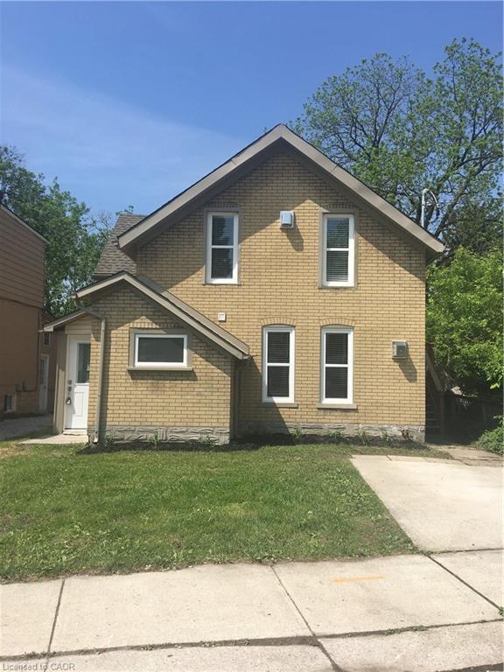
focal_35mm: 29
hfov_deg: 48.2
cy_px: 336
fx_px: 563
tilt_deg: +4.9
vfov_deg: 61.7
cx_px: 252
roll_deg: -1.3
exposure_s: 1/1923
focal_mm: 4.15
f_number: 2.2
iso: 25
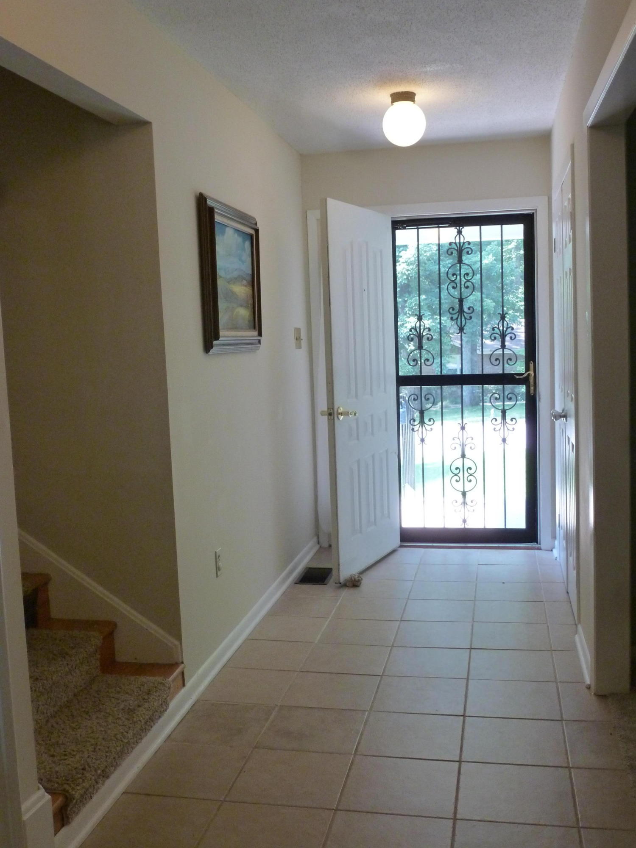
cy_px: 424
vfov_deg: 51.4
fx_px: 882
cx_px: 318
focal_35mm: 36
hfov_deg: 39.7
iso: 400
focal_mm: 6.4
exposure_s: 1/60
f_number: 3.7
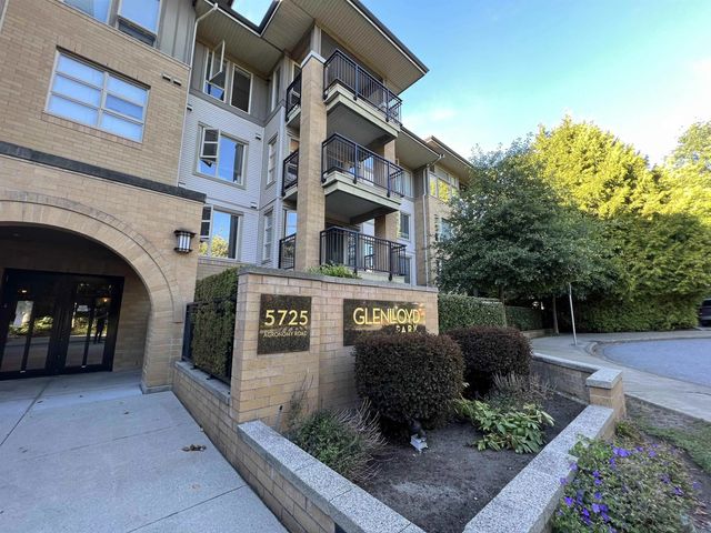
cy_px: 266
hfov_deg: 106.2
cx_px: 356
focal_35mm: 13
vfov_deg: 89.9
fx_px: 267
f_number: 1.8
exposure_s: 1/99
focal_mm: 1.57
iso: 64
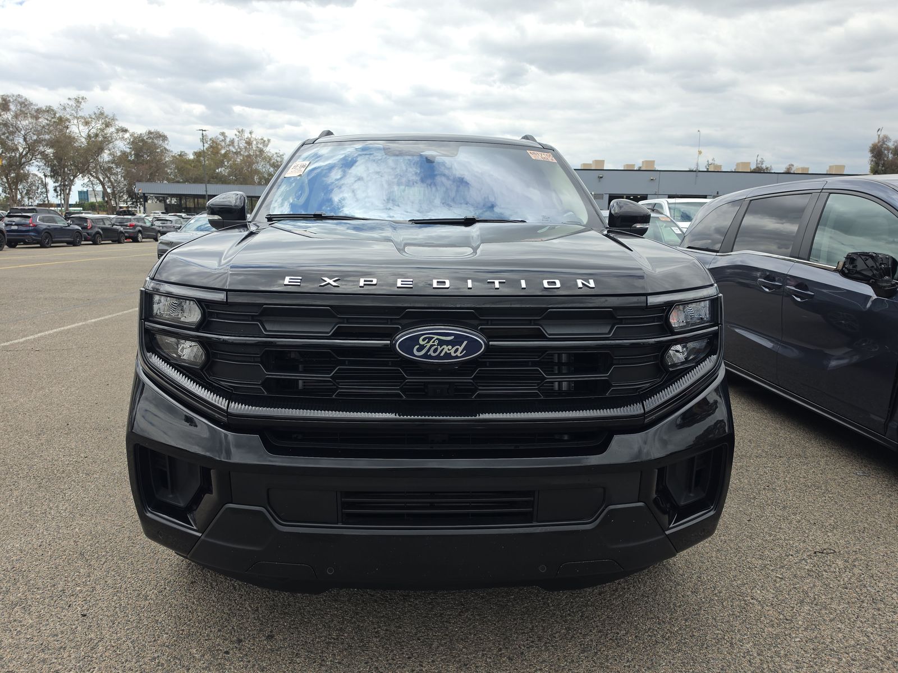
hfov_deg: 73.9
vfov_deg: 58.9
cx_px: 449
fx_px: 597
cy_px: 336
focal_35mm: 23
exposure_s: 1/605
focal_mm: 6.5
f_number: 1.4
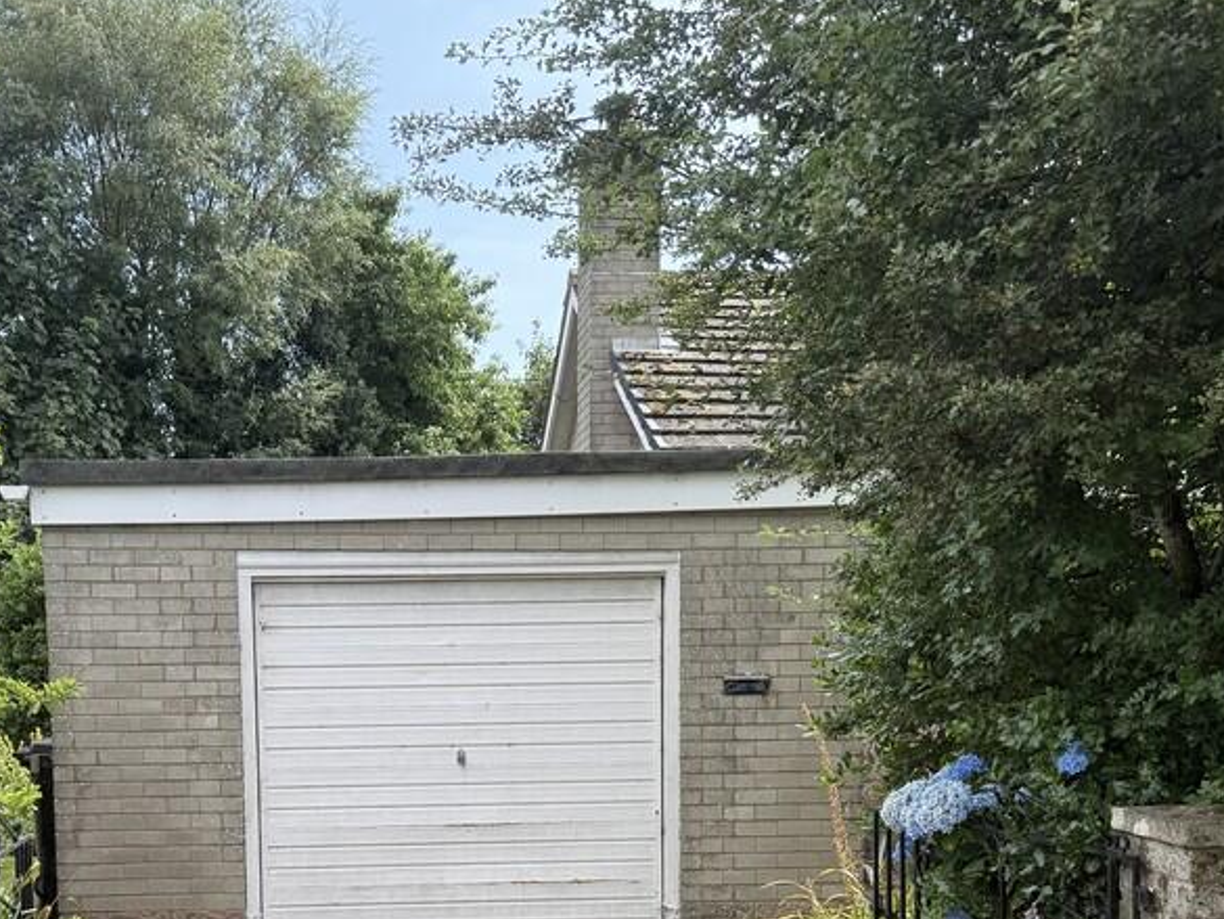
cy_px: 785
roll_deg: +0.6
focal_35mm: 42
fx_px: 1485
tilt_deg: -4.2
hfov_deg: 44.3
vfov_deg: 33.0
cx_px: 444
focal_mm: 6.76
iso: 100
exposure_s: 1/1385
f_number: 1.78
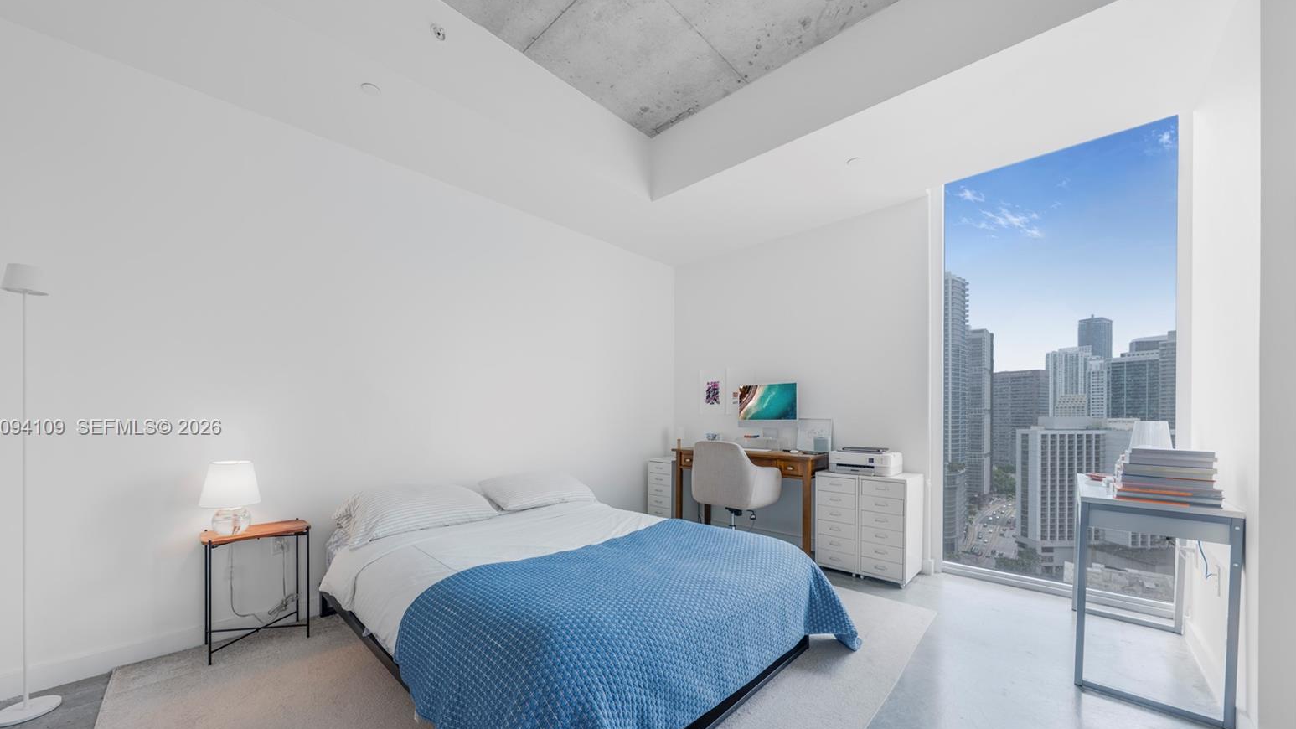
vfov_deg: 77.7
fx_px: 447
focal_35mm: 13
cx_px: 630
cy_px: 428
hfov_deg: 110.8
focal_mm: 12
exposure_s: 1/4
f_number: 8
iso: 100
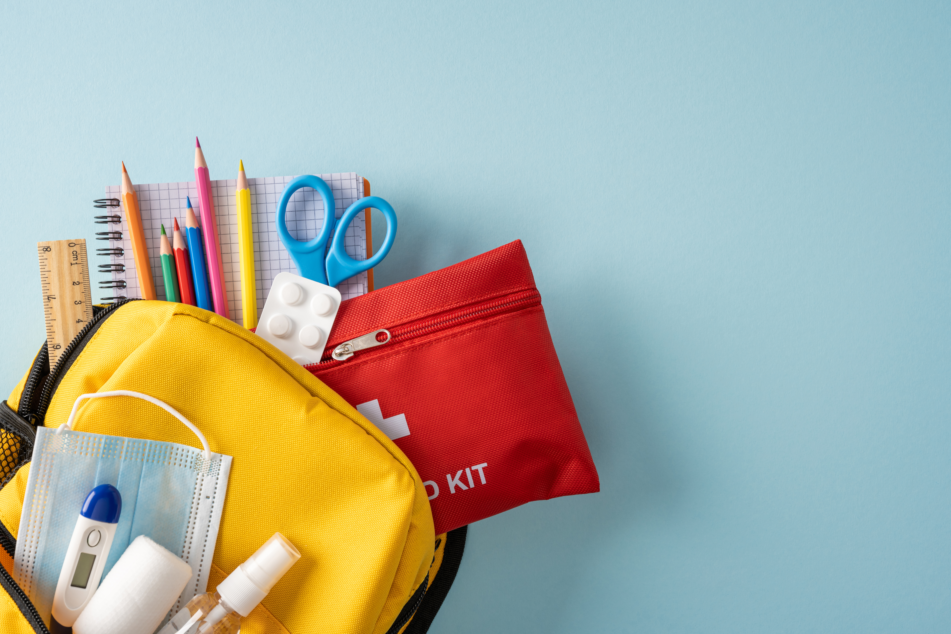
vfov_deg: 27.0
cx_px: 476
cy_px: 317
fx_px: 1321
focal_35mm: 50
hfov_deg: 39.6
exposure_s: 1/8
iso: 100
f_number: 10
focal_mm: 50
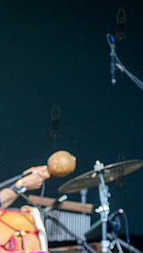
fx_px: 3043
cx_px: -102
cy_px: 149
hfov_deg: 2.7
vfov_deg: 4.8
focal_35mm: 452
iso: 2000
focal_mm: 145
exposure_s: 1/250
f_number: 4
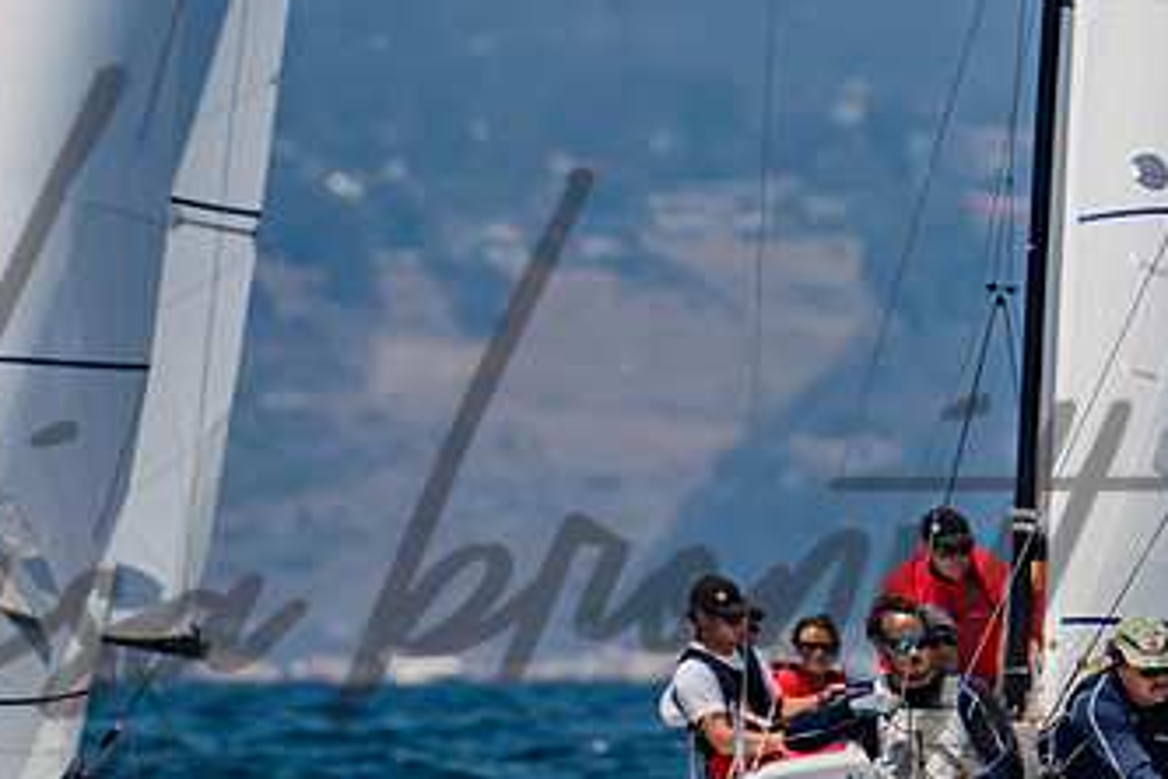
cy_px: 614
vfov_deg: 1.1
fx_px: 41883
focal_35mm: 1291
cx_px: 1016
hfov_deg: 1.6
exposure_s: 1/2000
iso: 400
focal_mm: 400
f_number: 6.3
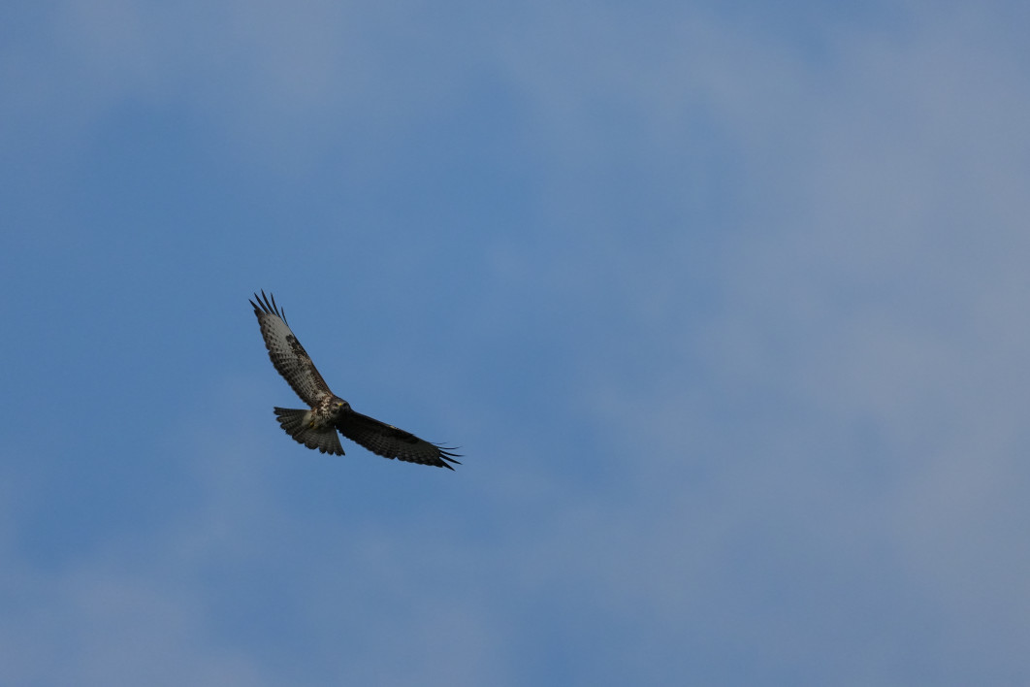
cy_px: 344
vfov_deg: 1.5
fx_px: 25748
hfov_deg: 2.3
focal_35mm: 900
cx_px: 515
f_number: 6.3
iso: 1600
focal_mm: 600
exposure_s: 1/8000
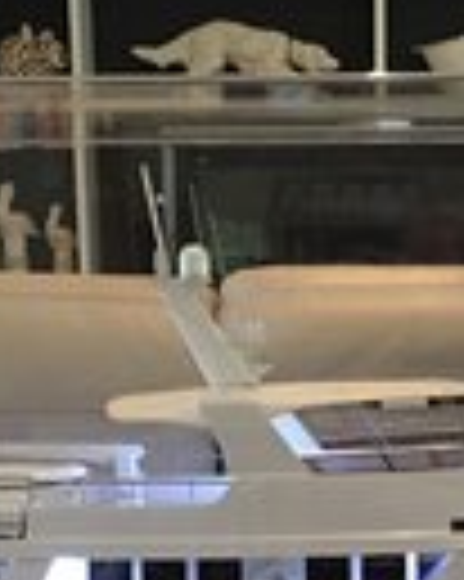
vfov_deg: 20.7
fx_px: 1512
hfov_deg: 17.4
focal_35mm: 88
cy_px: 643
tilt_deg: -10.8
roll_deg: +0.7
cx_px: 338
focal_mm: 4.15
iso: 80
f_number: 2.2
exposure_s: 1/10
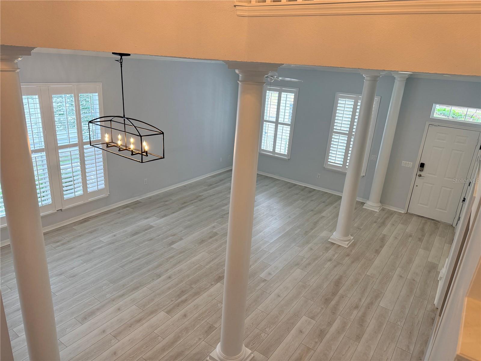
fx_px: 333
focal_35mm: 24
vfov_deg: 56.8
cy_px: 180
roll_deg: -4.3
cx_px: 240
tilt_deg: -18.6
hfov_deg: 71.6
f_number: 1.78
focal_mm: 6.76
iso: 160
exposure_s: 1/206
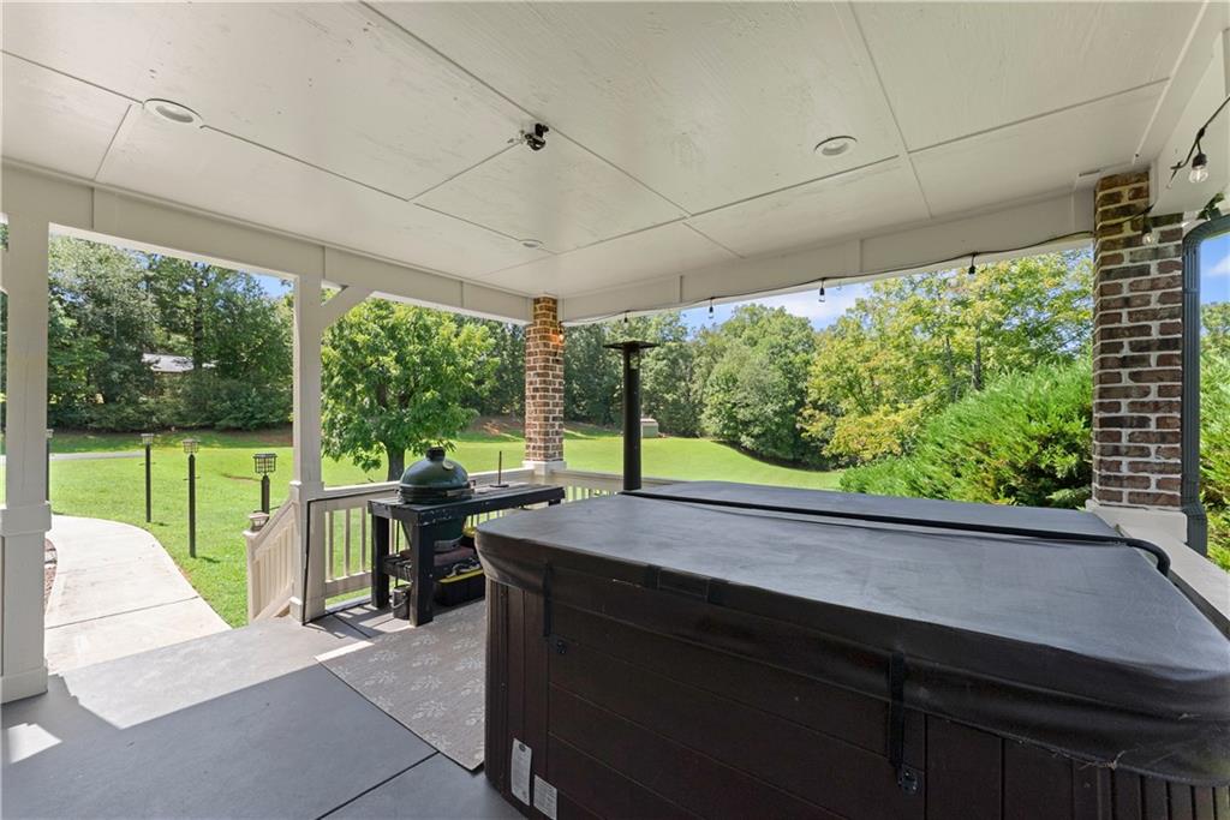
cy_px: 410
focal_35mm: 14
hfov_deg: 104.2
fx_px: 478
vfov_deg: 81.2
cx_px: 615
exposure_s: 1/500
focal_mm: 14
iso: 800
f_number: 7.1
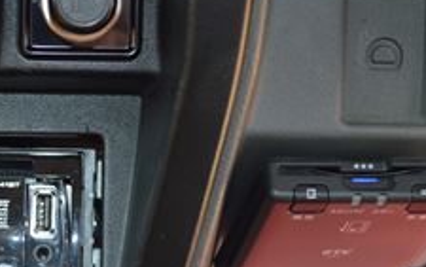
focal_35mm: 114
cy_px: 232
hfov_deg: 17.9
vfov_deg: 11.4
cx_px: 13
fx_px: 1325
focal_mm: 24
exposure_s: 1/125
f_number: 4
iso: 360
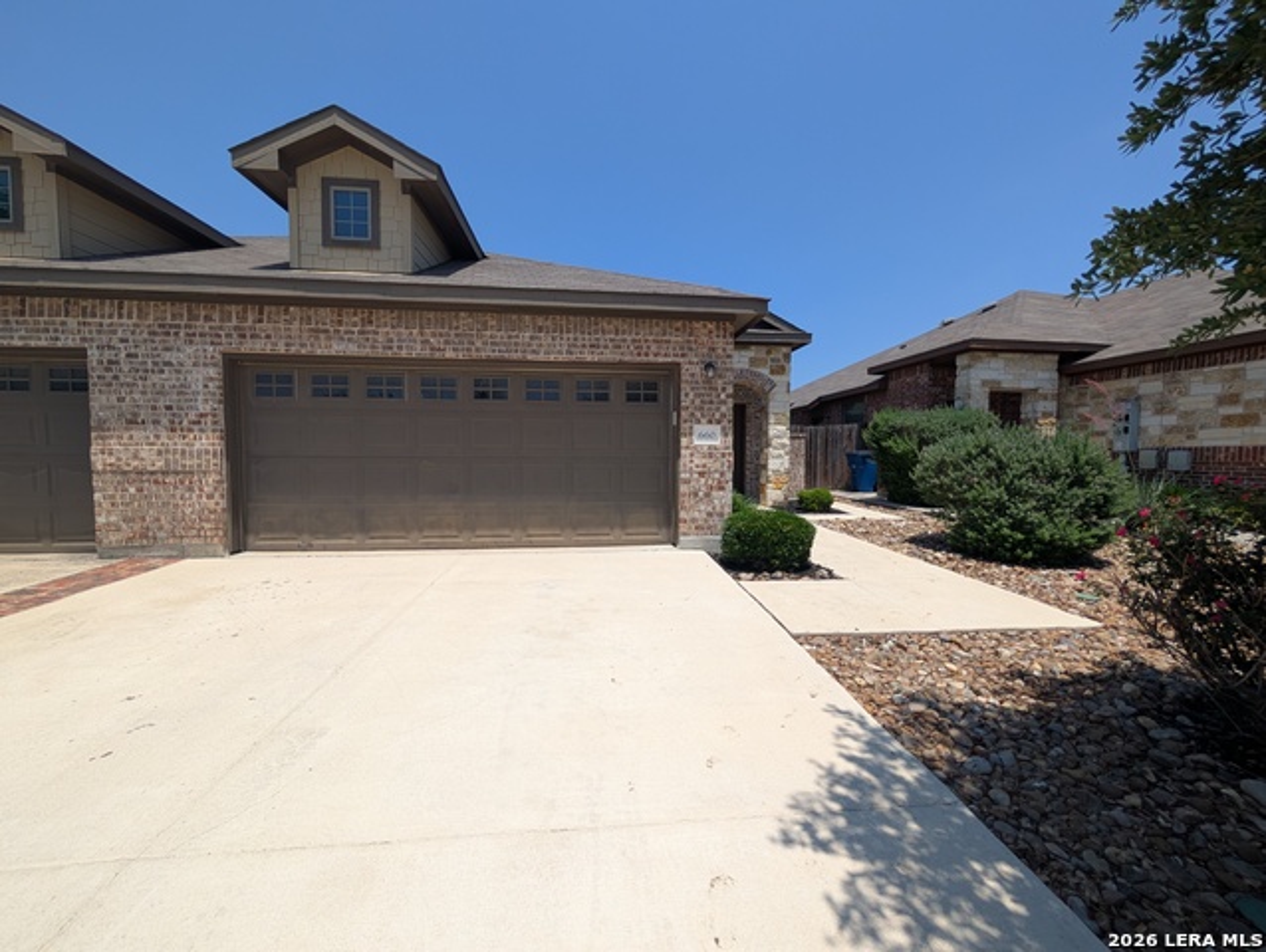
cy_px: 476
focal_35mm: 12
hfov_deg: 110.5
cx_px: 633
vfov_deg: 94.6
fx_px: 439
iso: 60
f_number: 1.7
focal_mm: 2.02
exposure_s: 1/4505
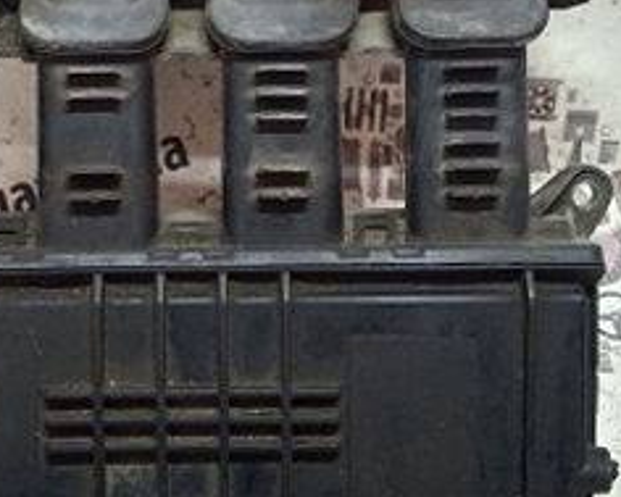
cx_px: 213
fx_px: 1361
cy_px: 143
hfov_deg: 25.6
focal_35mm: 74
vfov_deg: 20.6
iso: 685
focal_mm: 3.43
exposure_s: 1/25
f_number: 2.2
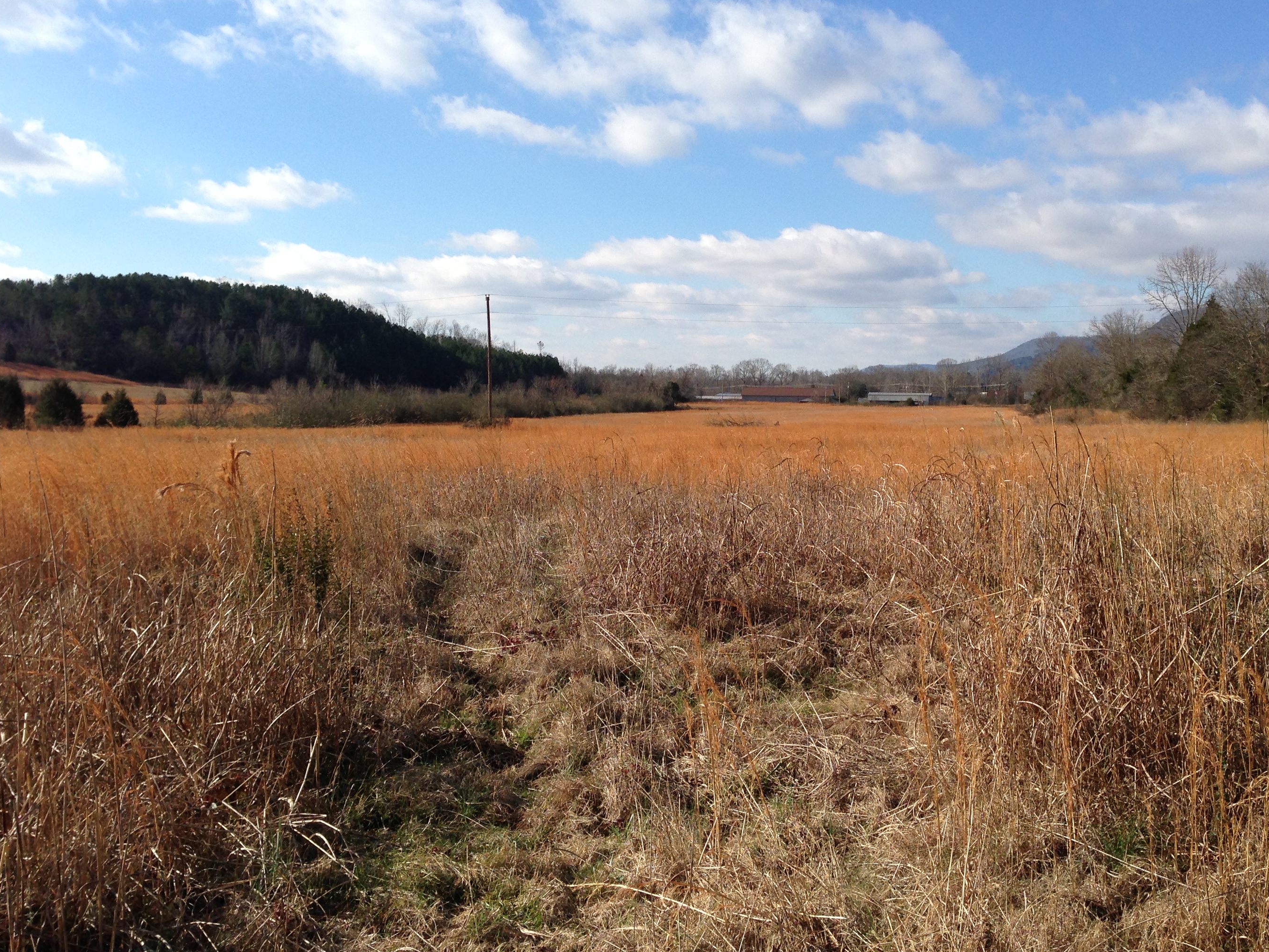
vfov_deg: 35.9
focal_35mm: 40
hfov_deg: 46.7
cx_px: 721
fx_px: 1466
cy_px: 402
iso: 50
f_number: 2.4
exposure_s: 1/1550
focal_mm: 4.13
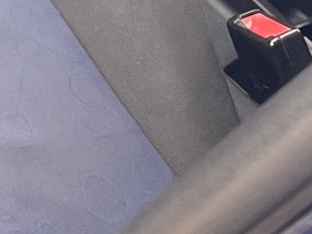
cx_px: -508
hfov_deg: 9.7
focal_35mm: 172
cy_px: -434
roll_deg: -4.5
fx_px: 1552
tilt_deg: -33.9
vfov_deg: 7.7
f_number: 1.6
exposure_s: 1/121
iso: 32
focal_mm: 4.2
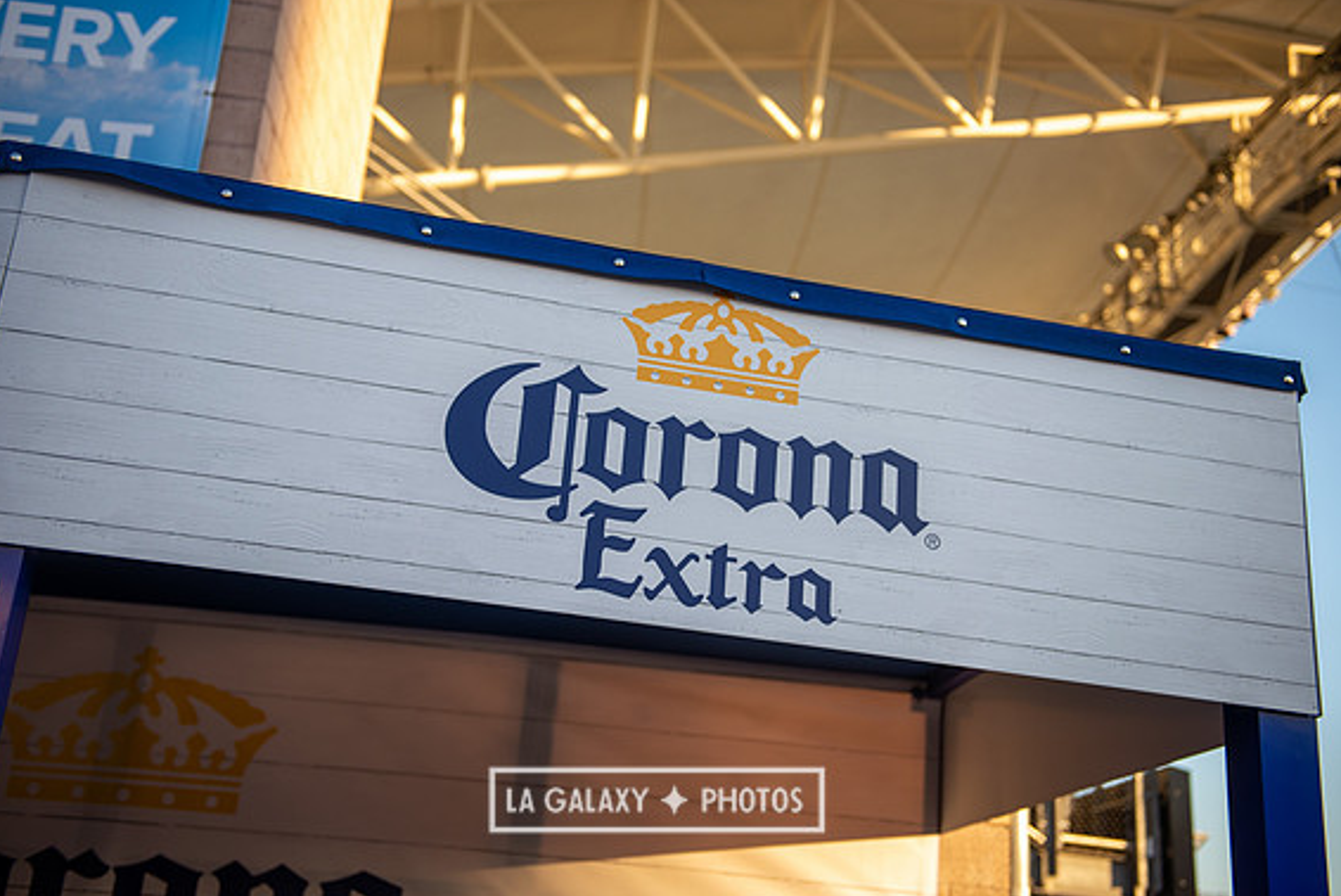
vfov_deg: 32.7
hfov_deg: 47.4
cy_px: 444
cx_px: 656
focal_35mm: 41
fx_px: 1528
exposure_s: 1/800
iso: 125
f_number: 2.8
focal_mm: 40
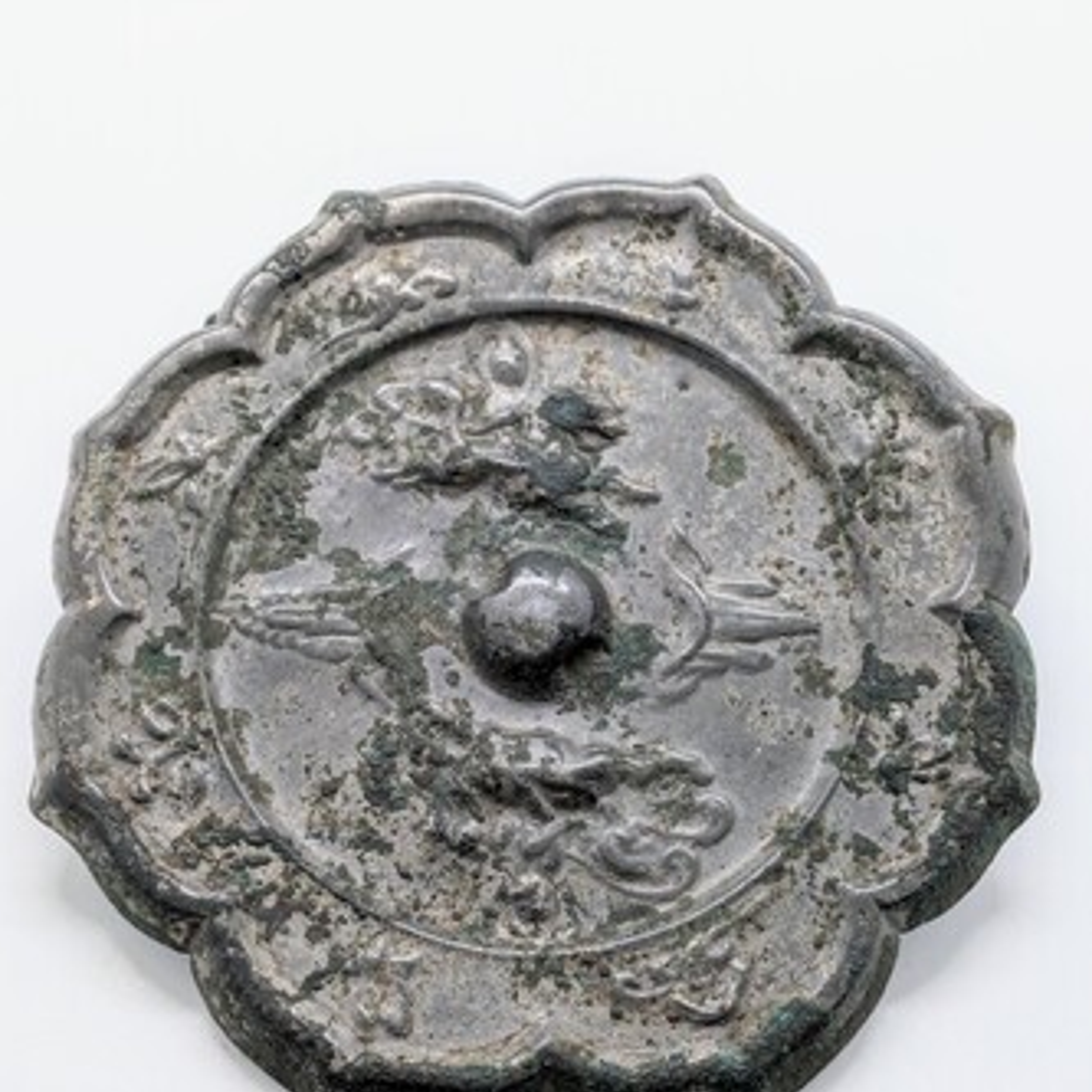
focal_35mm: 61
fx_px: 2177
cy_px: 649
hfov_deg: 28.2
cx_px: 541
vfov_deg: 28.1
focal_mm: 5.43
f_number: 1.89
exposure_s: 1/207
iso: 45
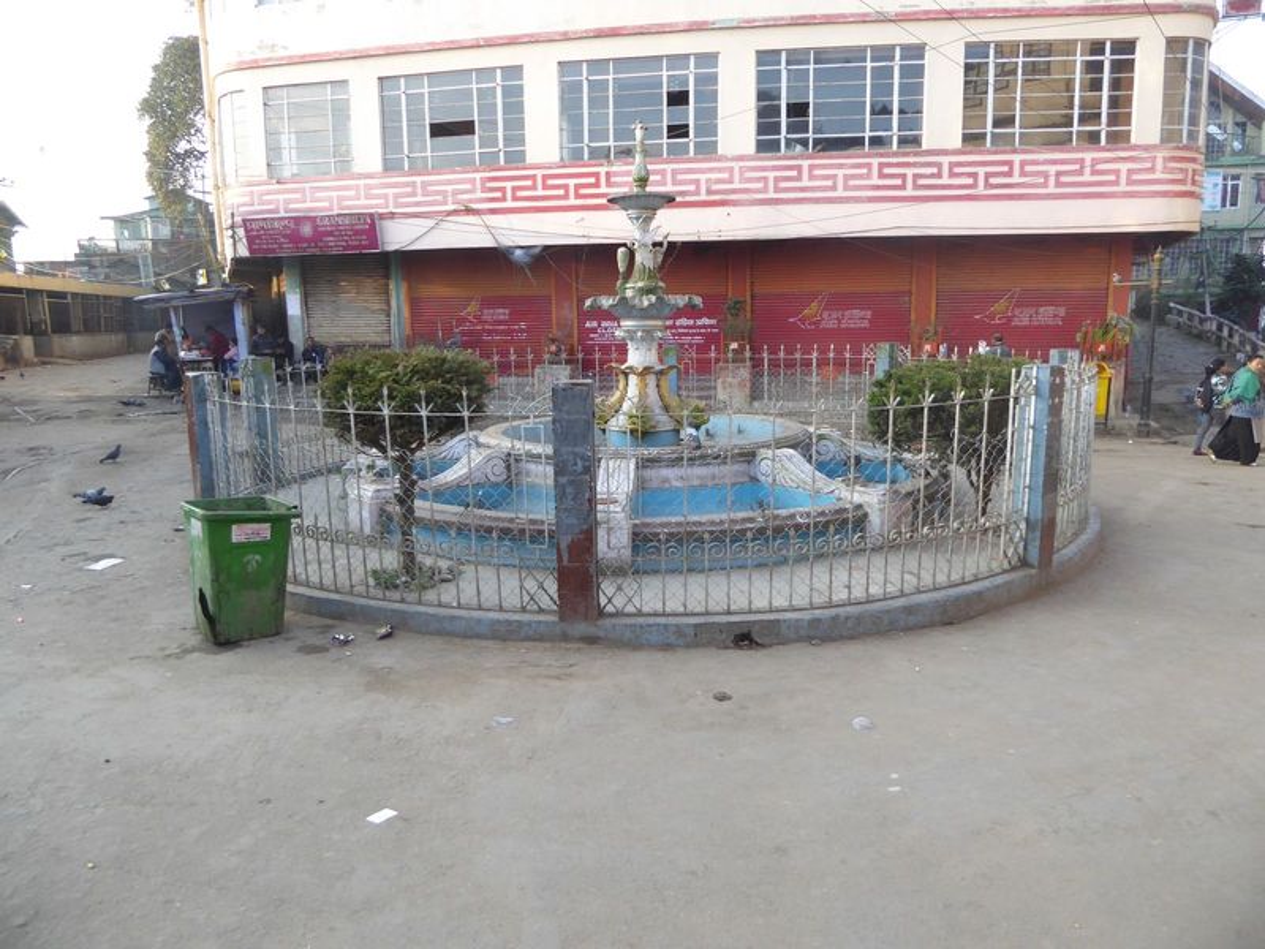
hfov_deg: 69.4
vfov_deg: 54.9
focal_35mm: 25
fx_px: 914
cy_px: 474
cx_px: 632
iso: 100
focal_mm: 4.3
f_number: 3.3
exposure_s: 1/60
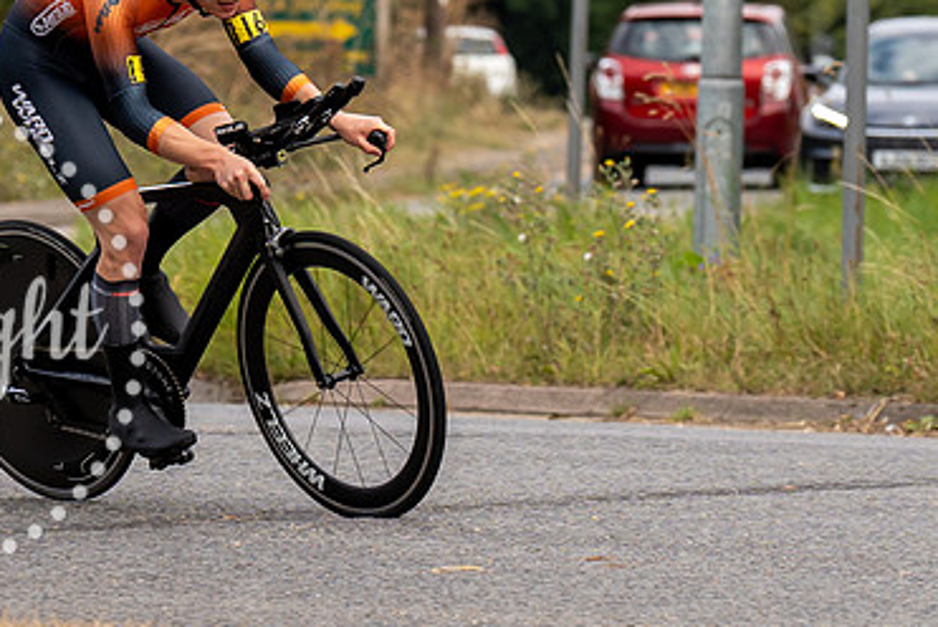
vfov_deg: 3.4
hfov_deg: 5.0
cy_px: 175
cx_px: 188
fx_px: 10691
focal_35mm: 410
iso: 200
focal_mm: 122
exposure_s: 1/1000
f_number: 4
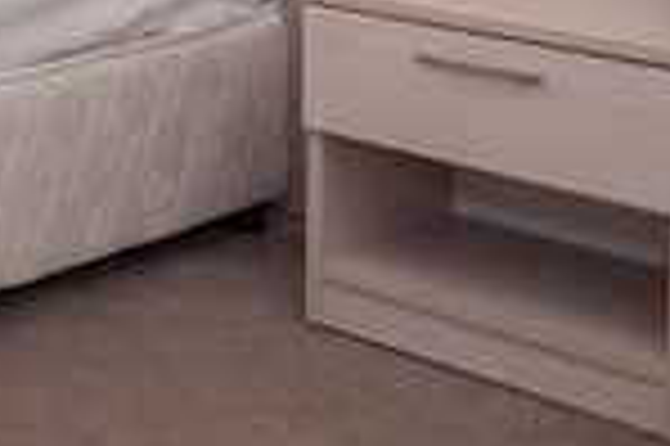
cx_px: -683
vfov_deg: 14.0
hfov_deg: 17.1
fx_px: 1599
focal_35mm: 86
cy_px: -360
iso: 320
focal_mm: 16
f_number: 5.6
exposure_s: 1/20
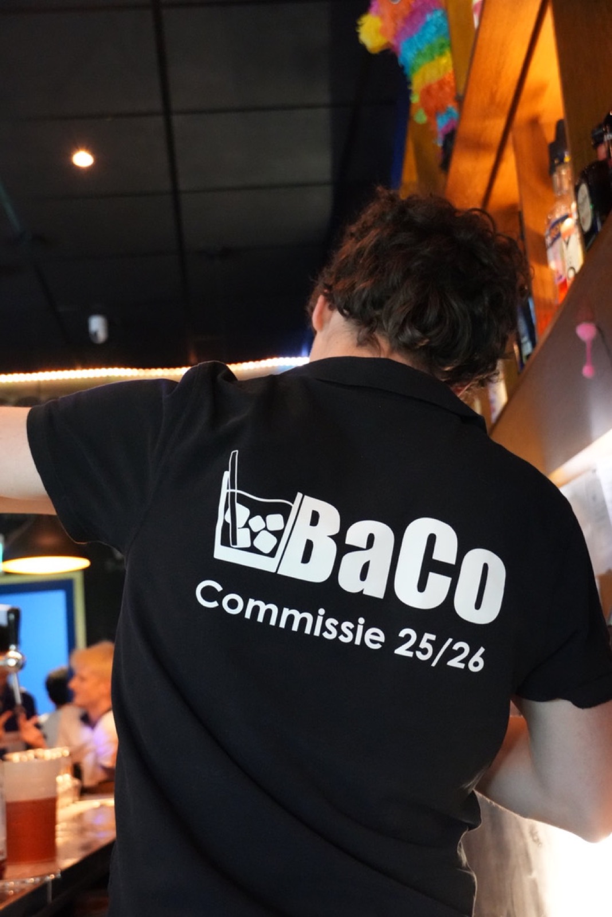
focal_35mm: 50
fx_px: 1261
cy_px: 458
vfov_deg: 40.0
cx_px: 306
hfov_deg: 27.3
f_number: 4.5
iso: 6400
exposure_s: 1/25
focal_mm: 33
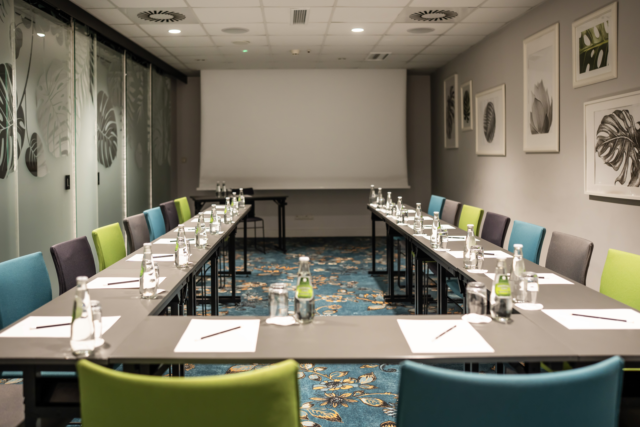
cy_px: 214
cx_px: 320
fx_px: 622
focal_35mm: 35
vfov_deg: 37.9
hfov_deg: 54.4
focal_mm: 35
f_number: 2
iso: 640
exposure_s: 1/200
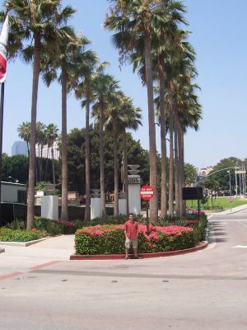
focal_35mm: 37
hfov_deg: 38.7
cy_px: 165
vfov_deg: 50.1
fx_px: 352
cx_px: 124
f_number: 5.6
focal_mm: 5.6
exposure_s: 1/500
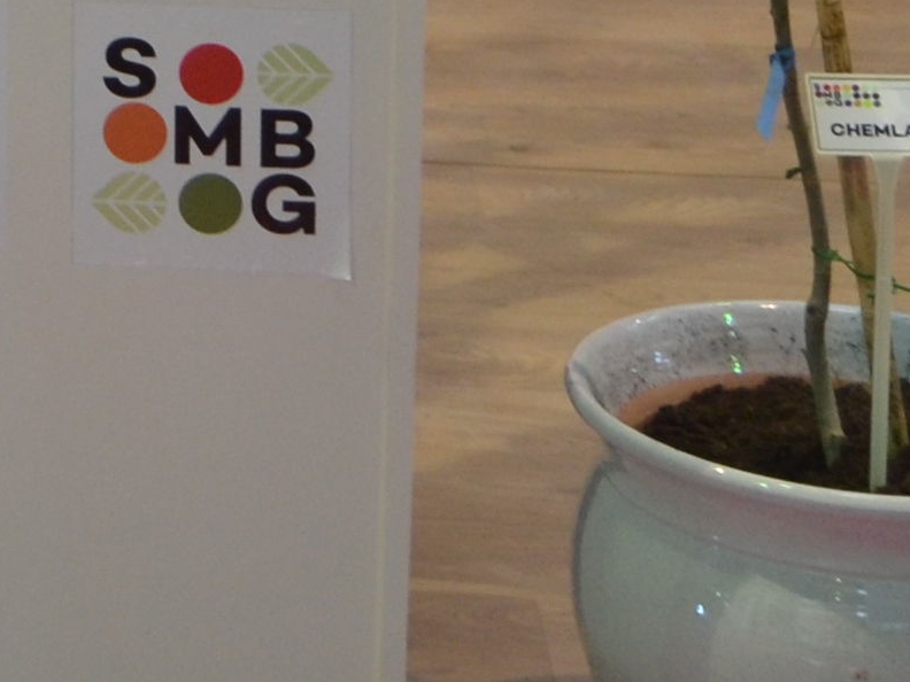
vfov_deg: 8.7
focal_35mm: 151
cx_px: -823
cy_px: -1071
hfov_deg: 11.9
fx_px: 3970
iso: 400
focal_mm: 18
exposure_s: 1/60
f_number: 3.5
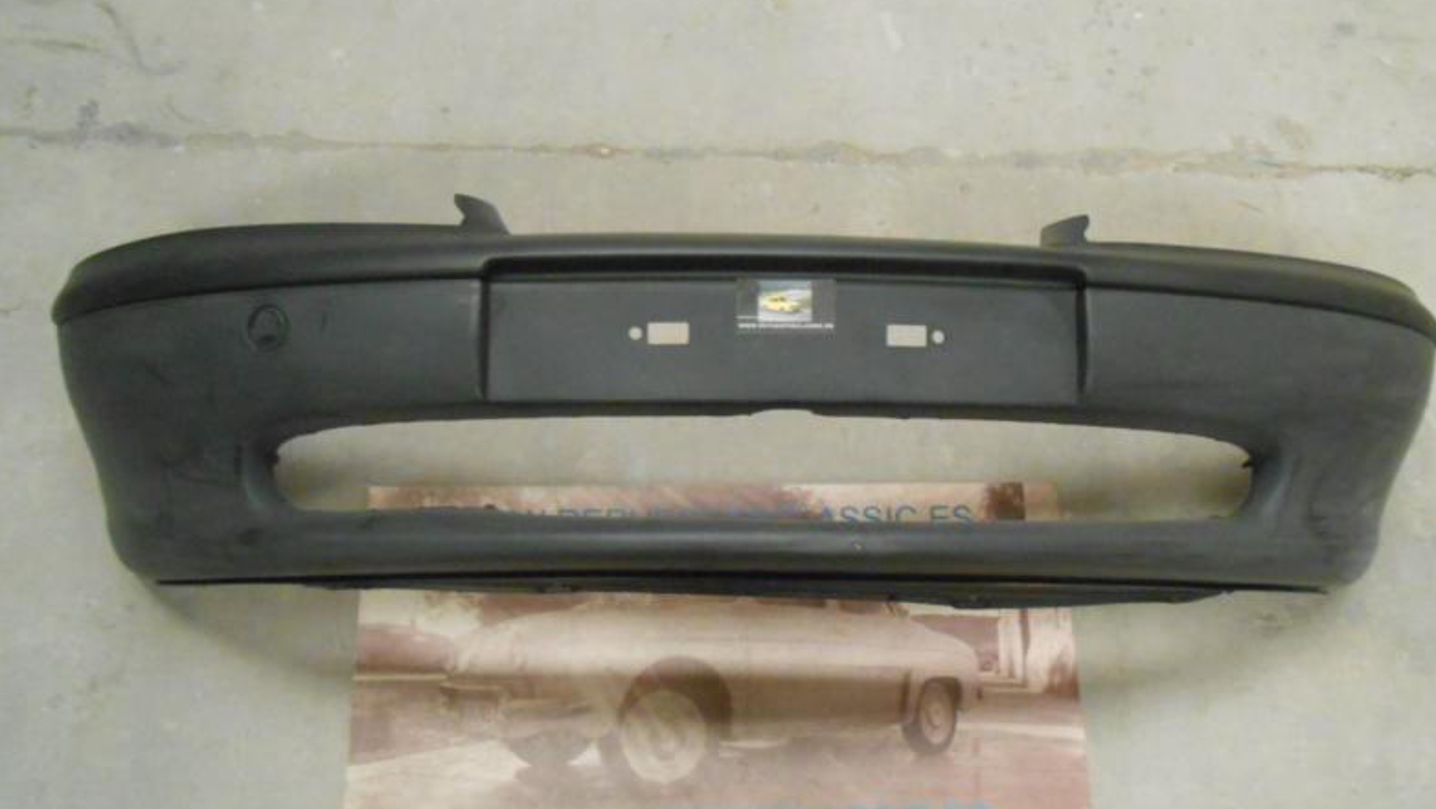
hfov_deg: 66.0
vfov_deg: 40.2
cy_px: 450
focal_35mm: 29
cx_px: 719
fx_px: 1105
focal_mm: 4.6
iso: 800
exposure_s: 1/15
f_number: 3.5
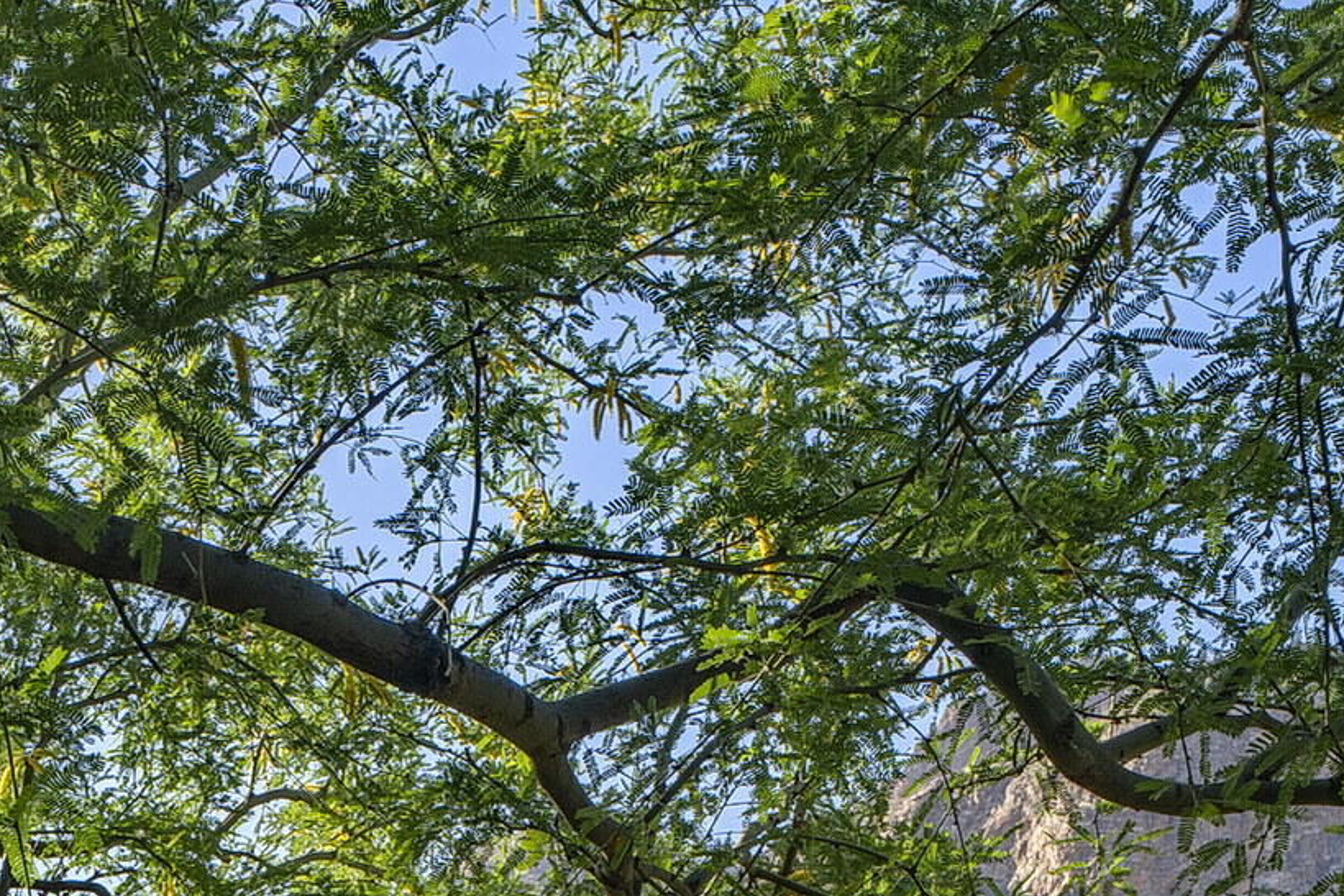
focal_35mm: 82
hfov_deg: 24.4
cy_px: 1439
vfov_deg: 15.1
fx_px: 3061
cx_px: 267
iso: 100
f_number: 9
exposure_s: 1/125
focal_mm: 24
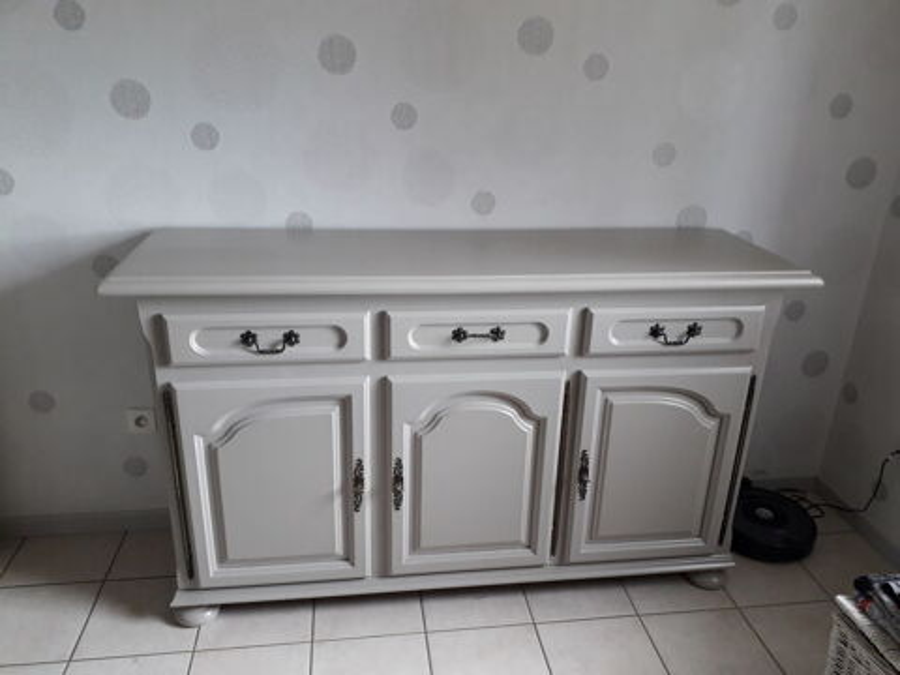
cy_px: 338
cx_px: 450
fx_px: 702
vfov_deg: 51.4
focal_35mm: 27
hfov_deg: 65.3
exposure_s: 1/50
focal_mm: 3.6
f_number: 1.9
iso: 100
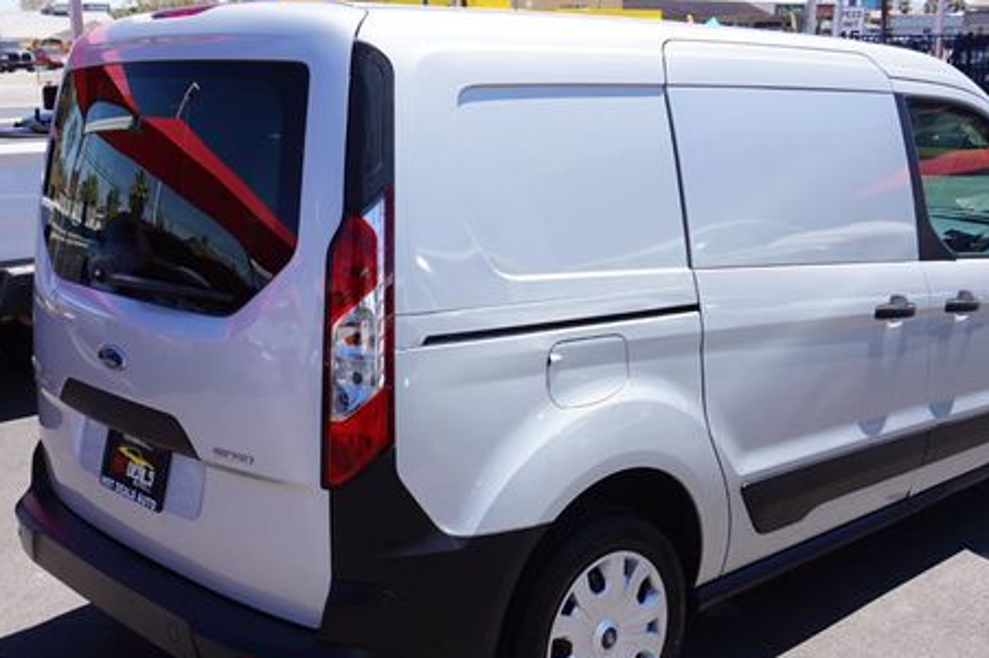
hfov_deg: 43.9
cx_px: 518
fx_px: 1227
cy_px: 371
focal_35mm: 45
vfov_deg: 30.0
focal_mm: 21
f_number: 11
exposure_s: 1/80
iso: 100
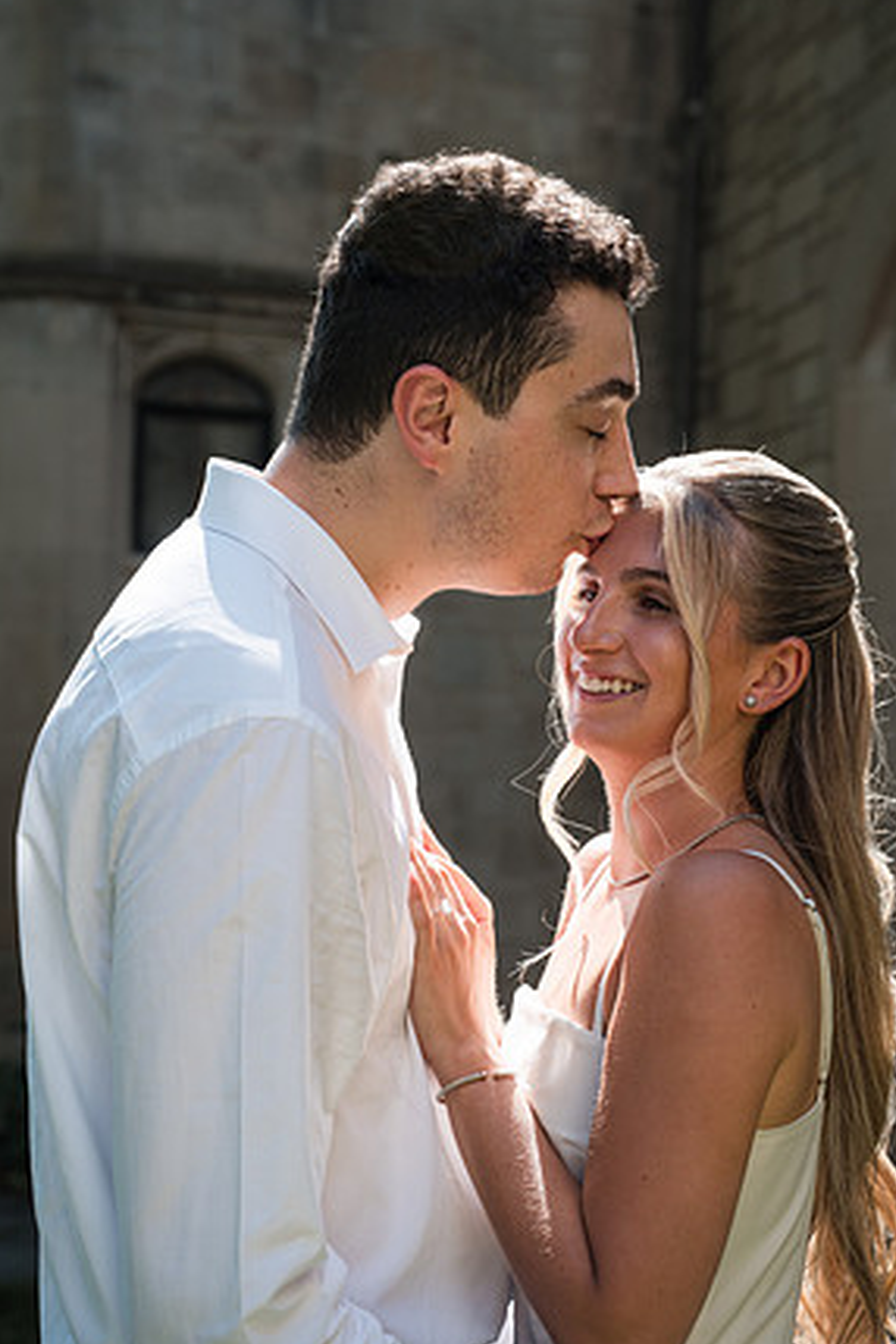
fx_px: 2426
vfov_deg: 31.0
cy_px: 661
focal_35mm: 65
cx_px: 457
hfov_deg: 20.9
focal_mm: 62
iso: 100
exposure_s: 1/250
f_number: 5.6
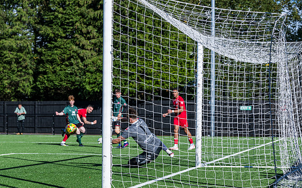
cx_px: 135
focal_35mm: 118
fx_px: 971
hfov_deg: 17.7
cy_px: 153
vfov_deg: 11.1
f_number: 5
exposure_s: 1/2500
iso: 200
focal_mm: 70
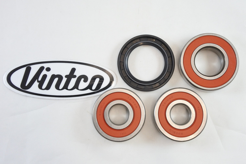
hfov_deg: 40.3
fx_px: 335
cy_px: 82
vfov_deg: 27.5
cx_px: 123
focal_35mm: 49
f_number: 4.5
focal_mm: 18.4
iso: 500
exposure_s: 1/125
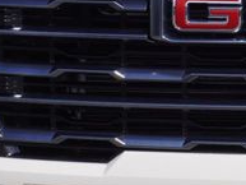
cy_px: 74
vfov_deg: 7.5
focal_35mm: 199
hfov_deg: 9.8
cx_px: 271
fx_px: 1415
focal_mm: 26
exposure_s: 1/160
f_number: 11
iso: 100
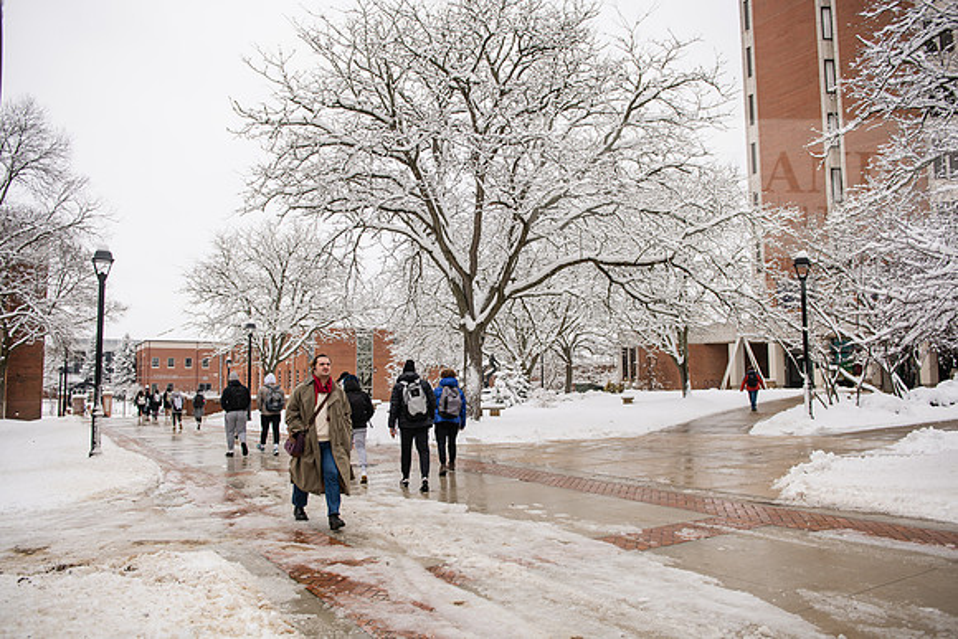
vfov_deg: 46.4
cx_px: 479
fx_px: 745
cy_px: 320
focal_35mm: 28
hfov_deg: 65.5
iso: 125
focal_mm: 28
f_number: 3.5
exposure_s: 1/640
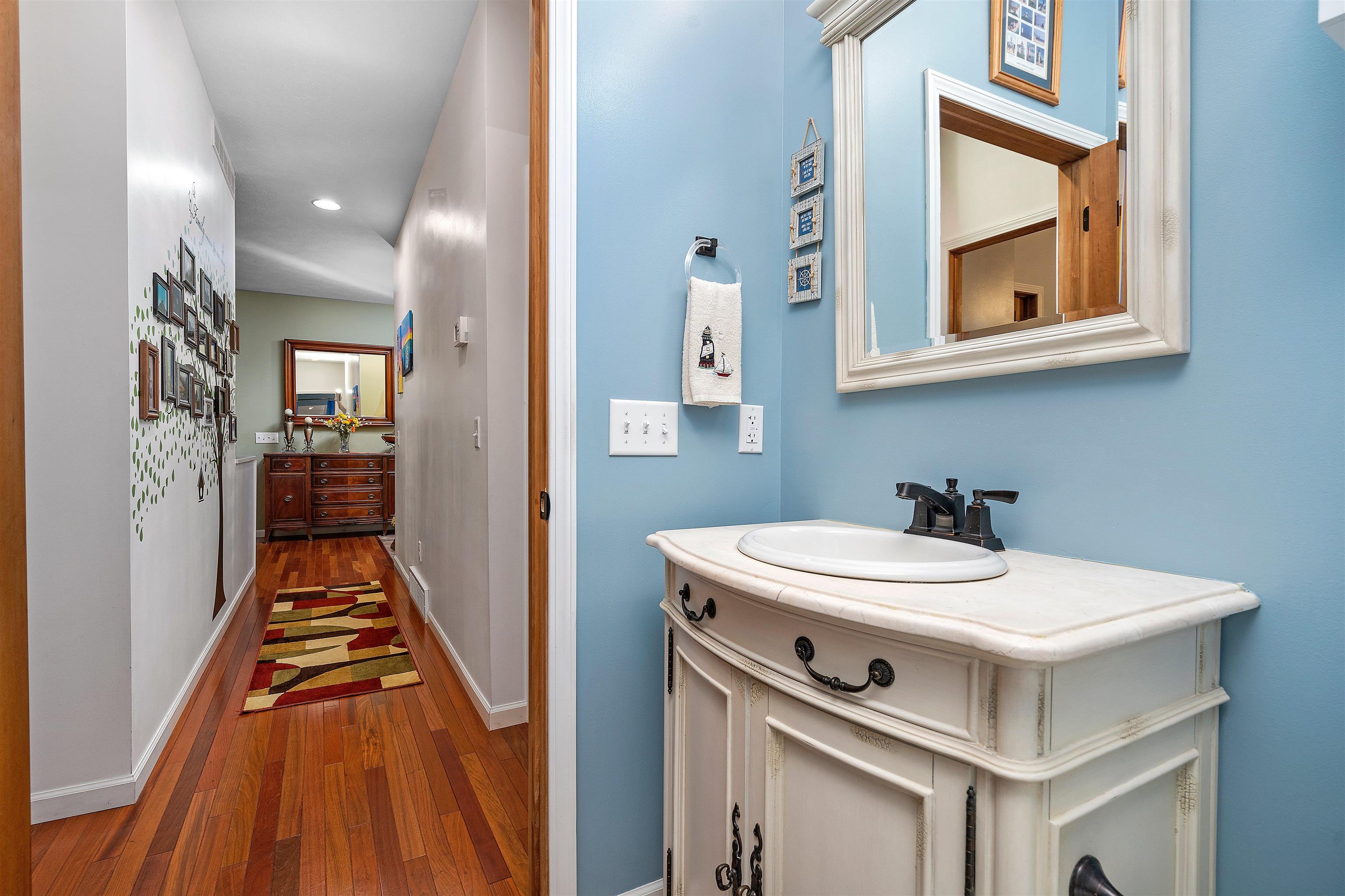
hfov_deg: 96.7
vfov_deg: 73.7
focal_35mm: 16
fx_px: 598
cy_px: 448
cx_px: 672
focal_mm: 16
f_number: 8
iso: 250
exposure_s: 1/5
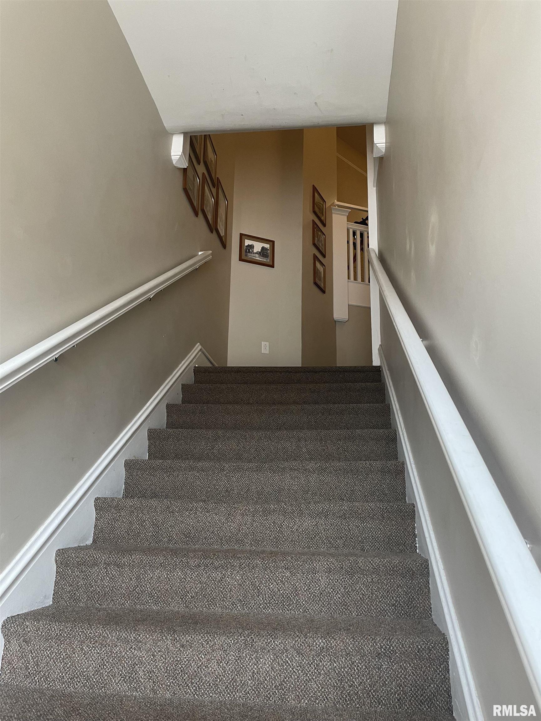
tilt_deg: +16.4
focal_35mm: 26
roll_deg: -1.0
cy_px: 360
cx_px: 270
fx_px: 542
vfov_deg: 67.3
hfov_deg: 53.1
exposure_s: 1/60
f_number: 1.6
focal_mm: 4.2
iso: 80
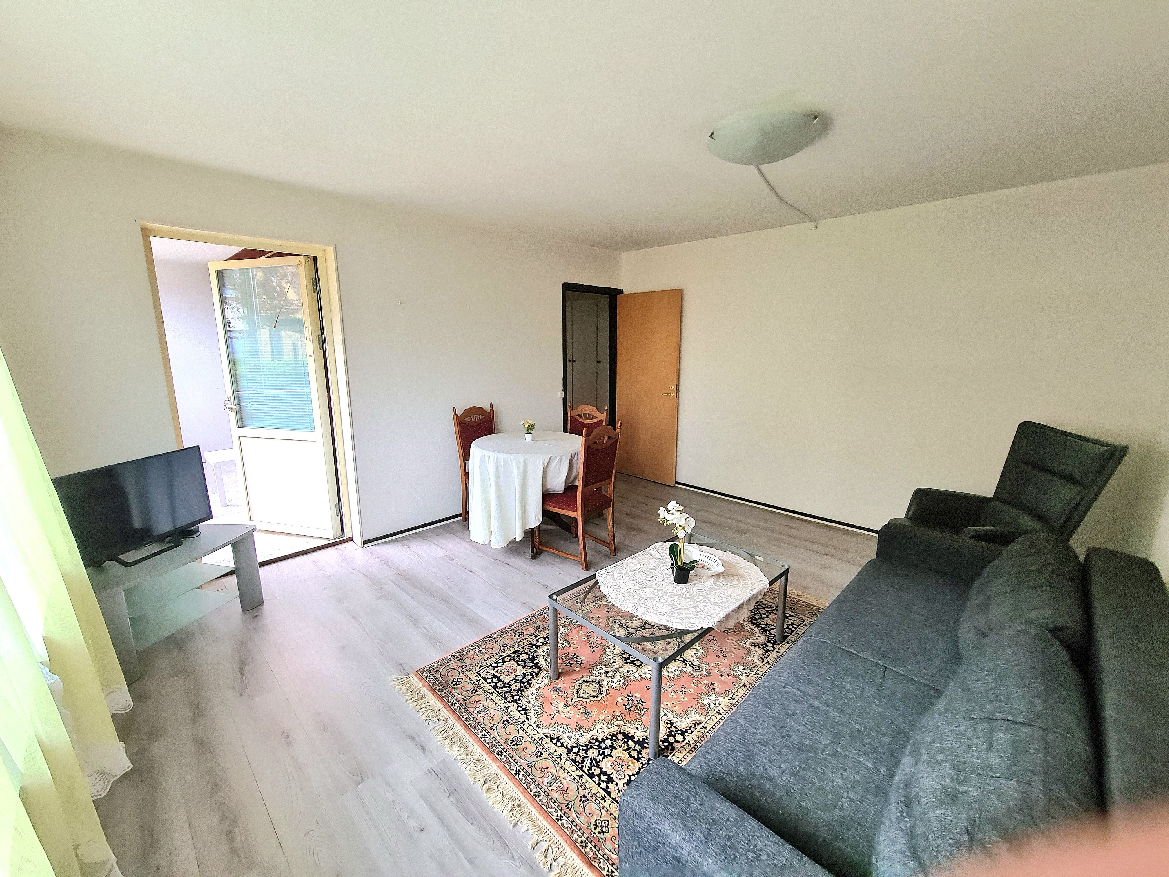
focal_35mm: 13
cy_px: 438
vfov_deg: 89.9
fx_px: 439
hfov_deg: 106.2
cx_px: 584
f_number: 2.2
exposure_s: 1/50
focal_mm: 2.2
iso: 160
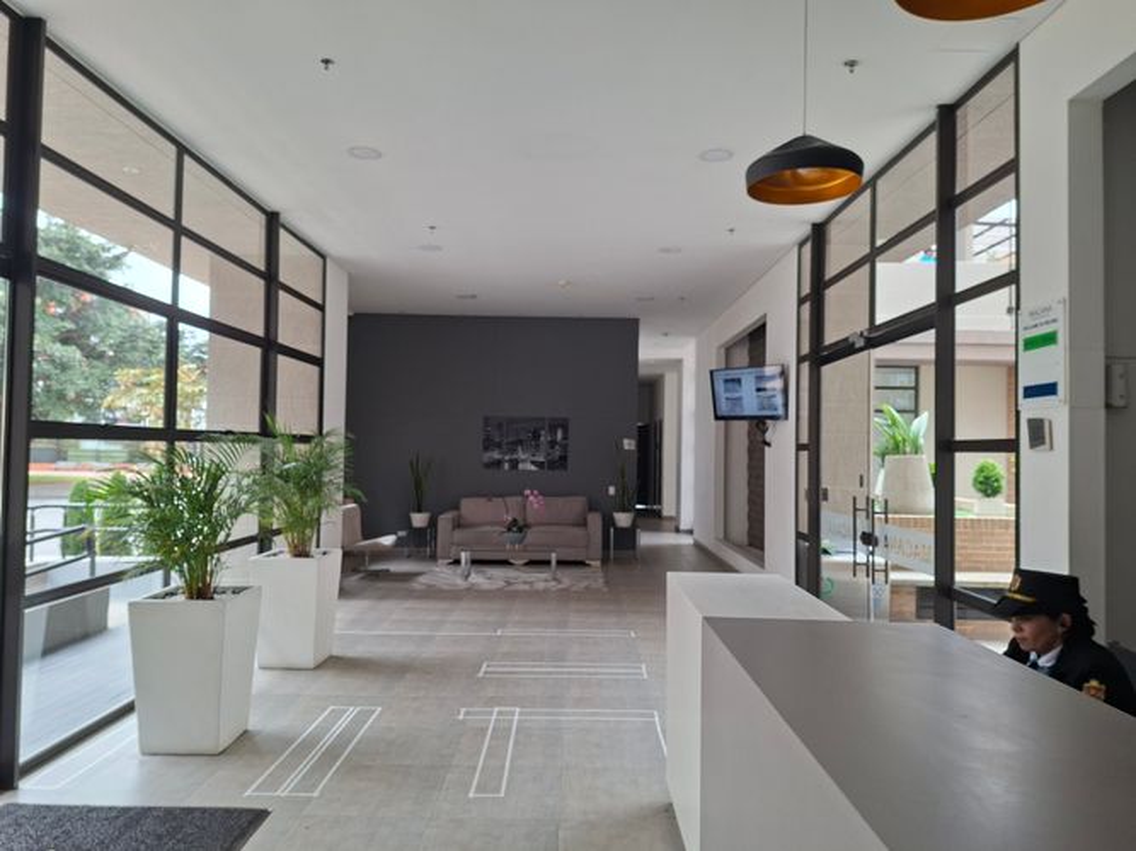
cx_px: 568
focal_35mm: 23
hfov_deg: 73.9
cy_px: 426
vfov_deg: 58.9
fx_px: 755
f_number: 1.8
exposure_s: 1/132
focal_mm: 5.54
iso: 50
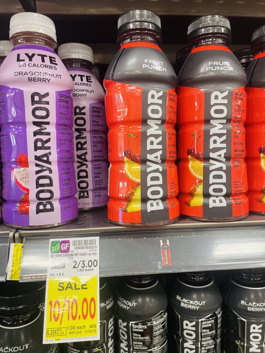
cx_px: 132
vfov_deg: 67.3
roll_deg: +2.5
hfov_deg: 53.1
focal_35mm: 26
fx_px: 265
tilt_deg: -5.1
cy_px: 176
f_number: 1.6
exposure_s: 1/60
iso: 160
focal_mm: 4.2
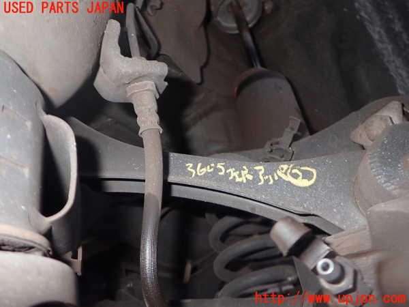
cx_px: 204
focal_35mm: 30
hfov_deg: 60.0
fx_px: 354
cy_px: 154
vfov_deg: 46.8
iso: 200
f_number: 2.3
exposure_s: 1/30
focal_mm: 5.4
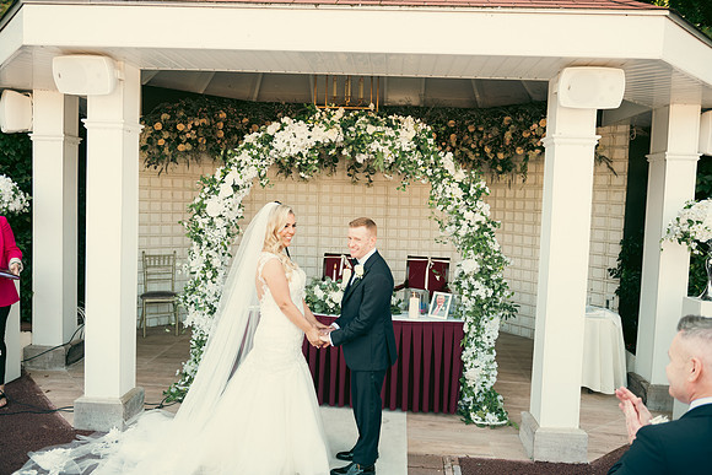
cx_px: 356
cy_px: 238
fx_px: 613
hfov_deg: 60.3
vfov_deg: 42.3
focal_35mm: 31
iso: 320
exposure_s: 1/250
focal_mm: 31
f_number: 3.5
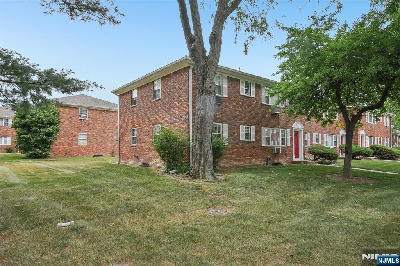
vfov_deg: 59.5
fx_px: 233
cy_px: 133
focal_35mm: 21
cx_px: 200
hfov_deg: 81.2
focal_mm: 14
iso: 400
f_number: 9
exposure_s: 1/30
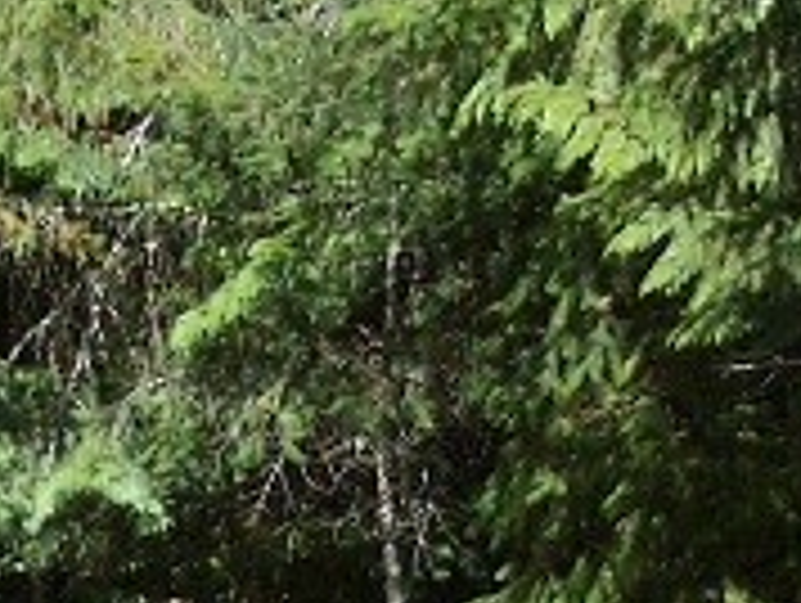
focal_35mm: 201
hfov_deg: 9.8
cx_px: 328
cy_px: 630
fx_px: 4657
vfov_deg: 7.4
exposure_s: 1/640
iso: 50
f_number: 2.6
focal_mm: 5.8
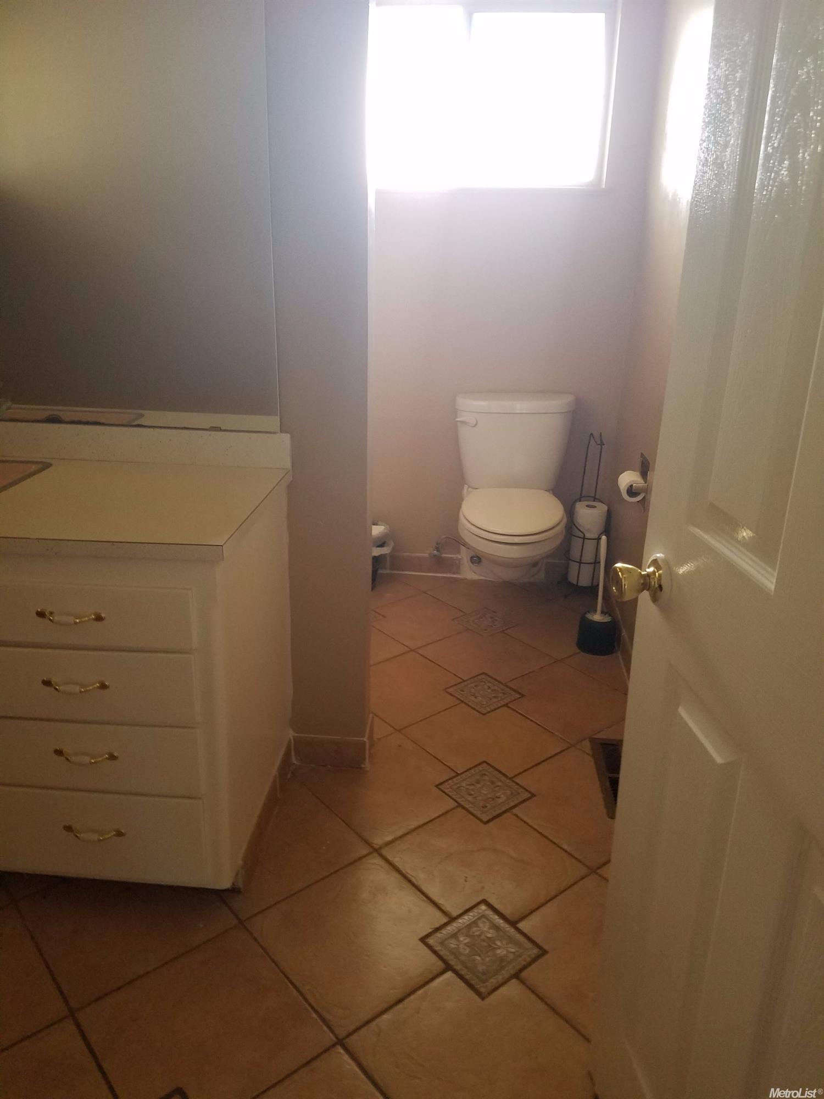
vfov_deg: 67.3
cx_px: 412
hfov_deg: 53.1
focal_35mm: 26
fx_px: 825
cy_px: 550
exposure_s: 1/19
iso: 200
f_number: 1.7
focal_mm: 4.2
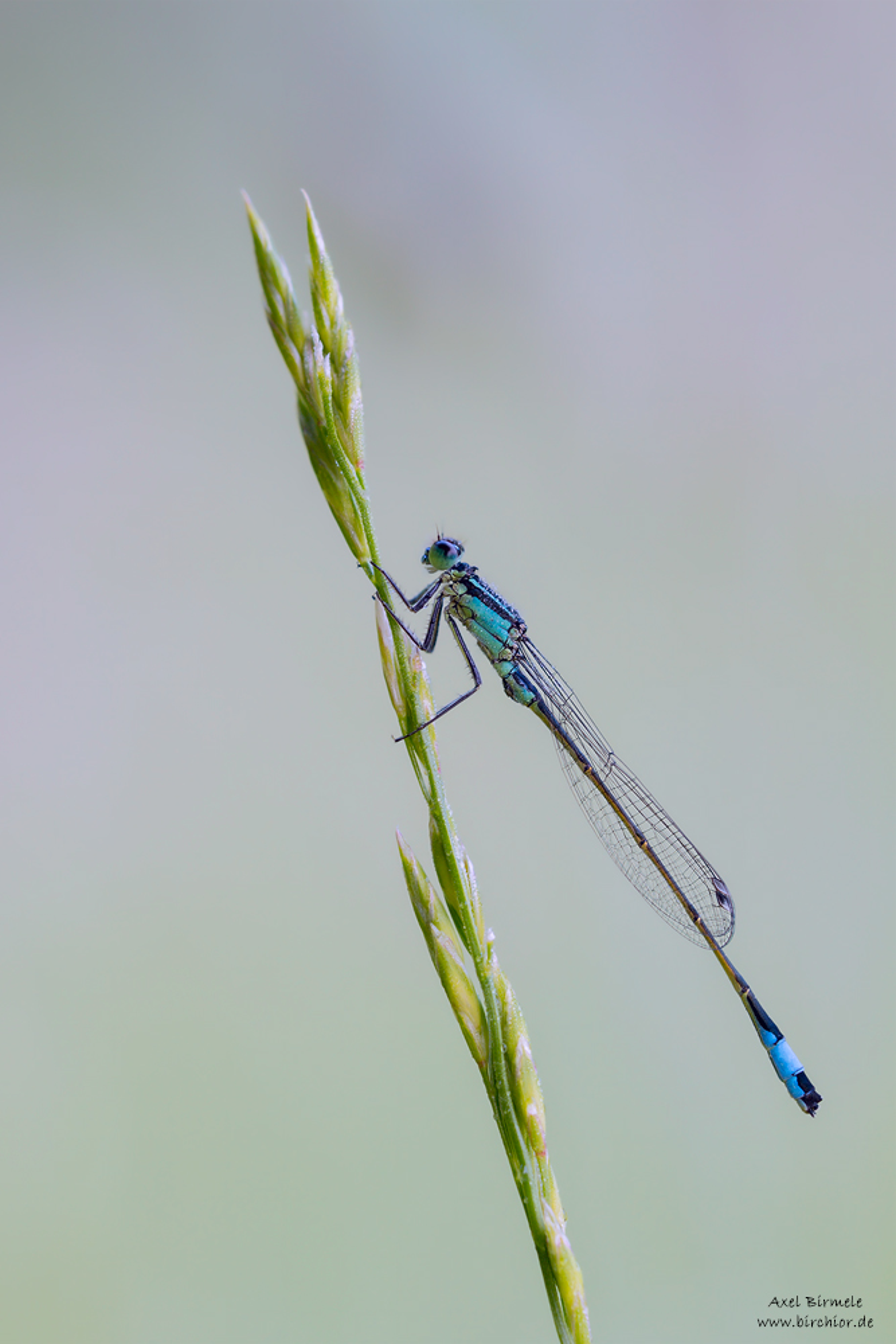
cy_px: 672
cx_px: 448
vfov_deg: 13.7
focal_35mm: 150
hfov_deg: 9.2
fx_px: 5598
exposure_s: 1/125
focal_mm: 150
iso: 400
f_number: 6.3
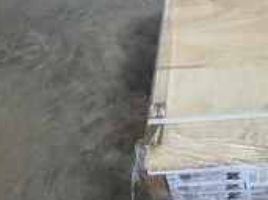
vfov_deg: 20.9
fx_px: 526
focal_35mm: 68
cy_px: 5
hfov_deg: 26.4
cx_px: 293
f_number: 1.8
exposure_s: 1/60
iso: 40
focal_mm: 3
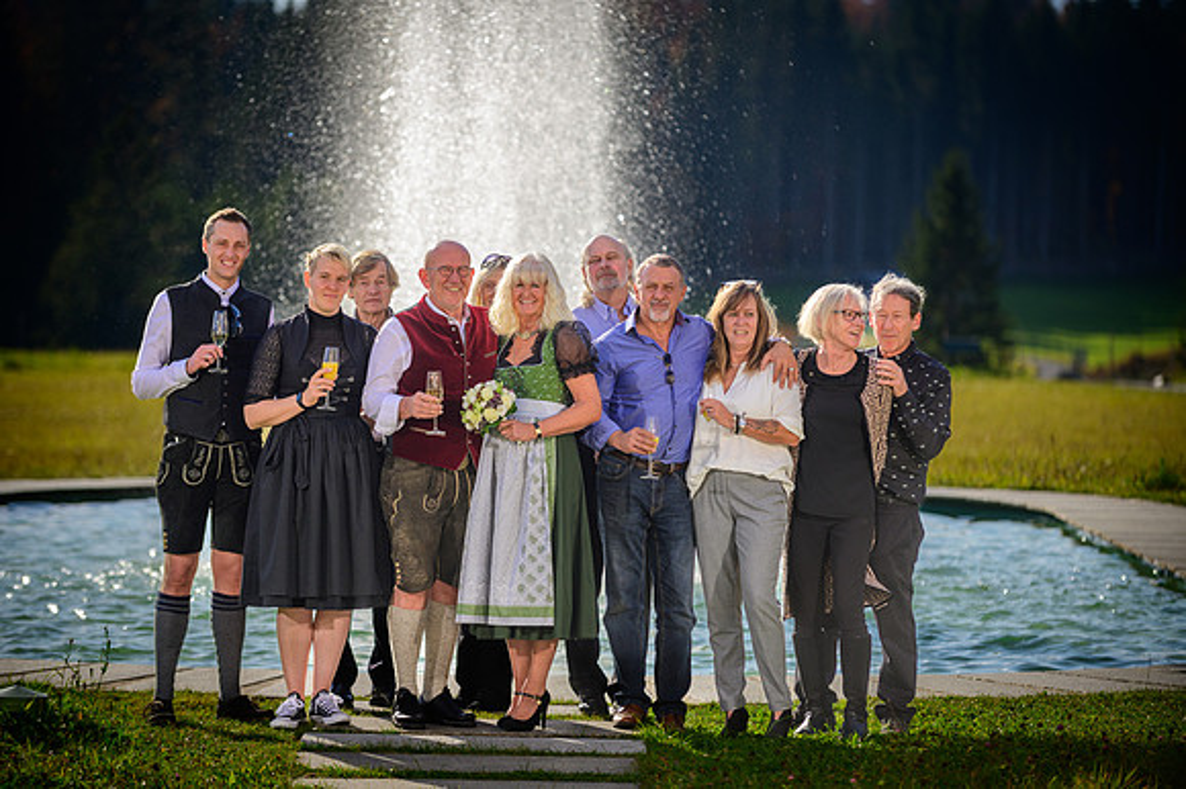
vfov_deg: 8.8
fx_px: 5103
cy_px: 394
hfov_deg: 13.3
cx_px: 593
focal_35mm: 155
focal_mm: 155
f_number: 2.8
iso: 100
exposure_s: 1/1600
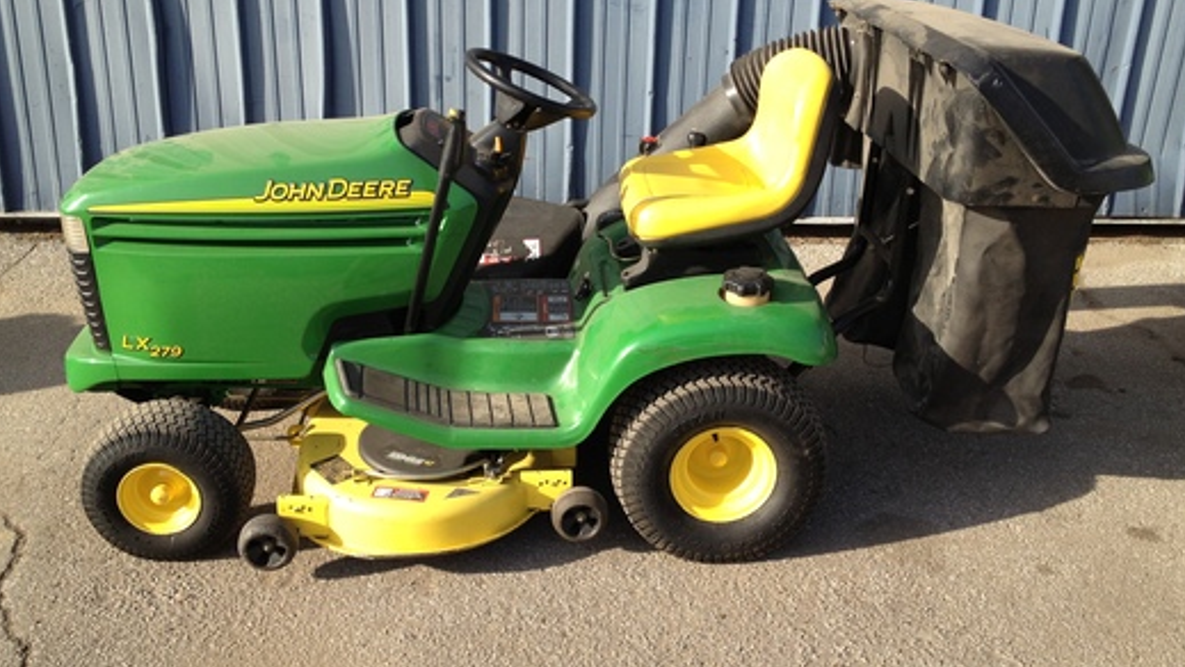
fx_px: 1257
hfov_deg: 50.5
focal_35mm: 40
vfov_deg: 29.6
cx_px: 585
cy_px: 274
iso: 50
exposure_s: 1/690
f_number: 2.4
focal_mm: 4.28
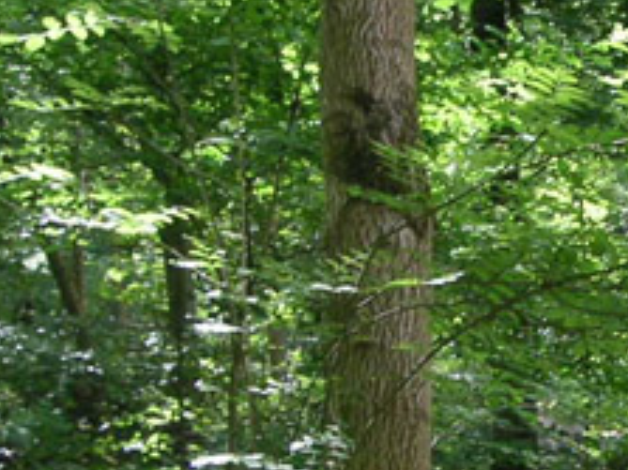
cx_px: 721
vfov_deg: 13.3
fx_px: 2013
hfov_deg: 17.1
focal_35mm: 111
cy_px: 301
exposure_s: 1/45
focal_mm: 6
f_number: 2.8
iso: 50
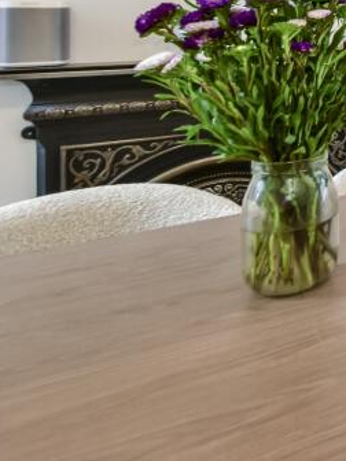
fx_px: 586
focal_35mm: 44
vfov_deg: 38.1
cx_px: 691
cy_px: -2
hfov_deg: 19.2
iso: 640
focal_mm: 10
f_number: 8
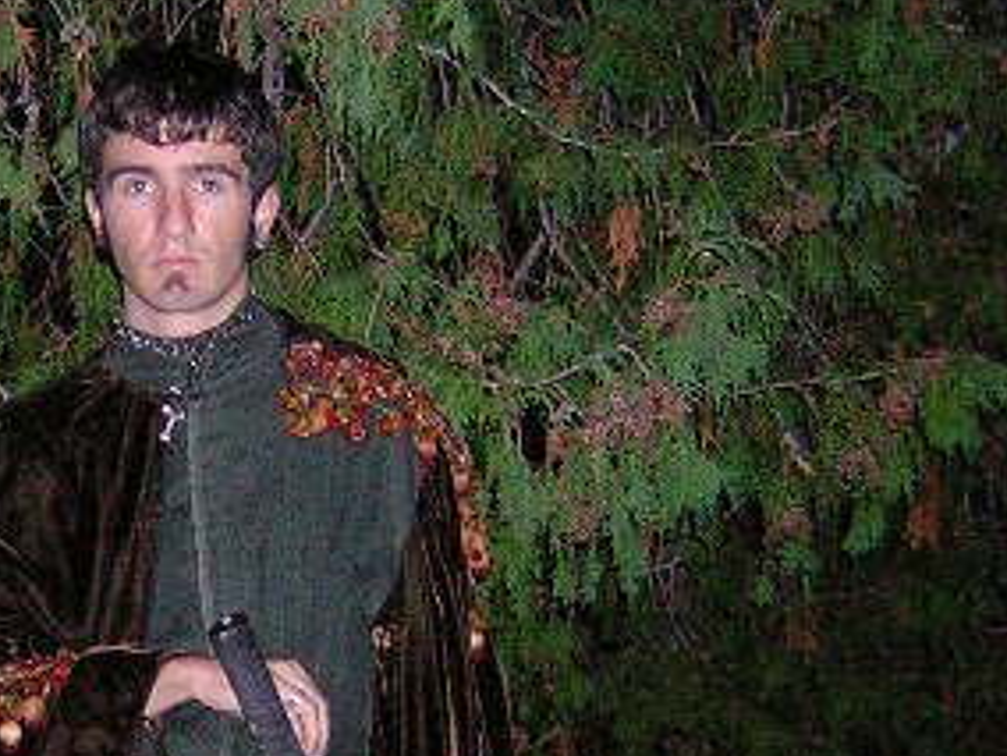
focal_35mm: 81
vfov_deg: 17.8
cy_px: 721
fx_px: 2356
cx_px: 330
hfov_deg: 24.0
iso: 200
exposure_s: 1/60.1
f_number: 2.6
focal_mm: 4.7
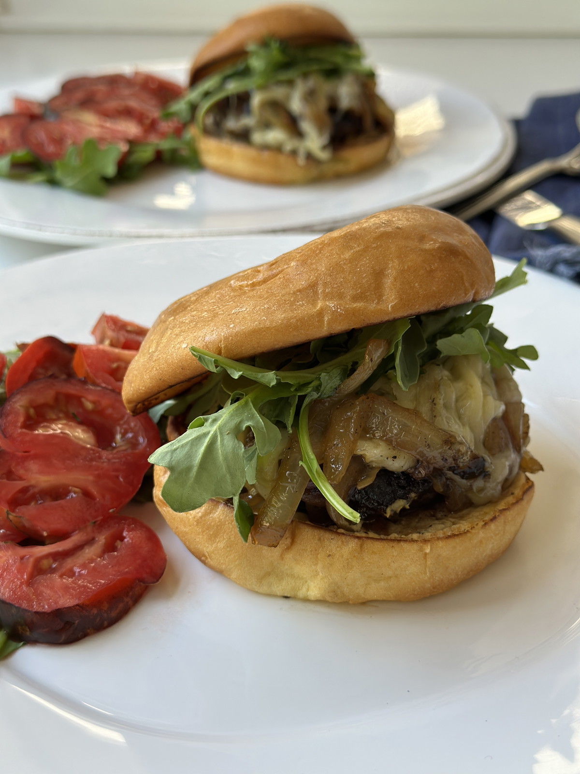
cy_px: 387
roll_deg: +1.6
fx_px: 1072
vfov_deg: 39.7
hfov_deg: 30.3
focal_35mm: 48
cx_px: 290
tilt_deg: -29.6
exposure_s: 1/105
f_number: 1.78
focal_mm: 6.86
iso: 125
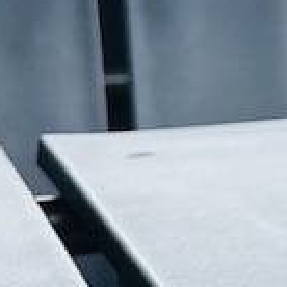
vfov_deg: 9.4
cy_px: -75
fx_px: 1726
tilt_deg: -3.5
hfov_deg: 7.3
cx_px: 1104
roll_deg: -1.5
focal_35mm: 184
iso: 80
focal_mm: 6.86
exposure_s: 1/324
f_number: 1.78
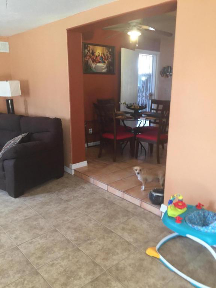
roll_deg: +2.5
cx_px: 108
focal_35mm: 29
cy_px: 144
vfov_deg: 61.7
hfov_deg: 48.2
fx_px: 241
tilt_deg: -10.6
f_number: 2.2
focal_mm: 4.15
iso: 80
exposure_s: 1/15
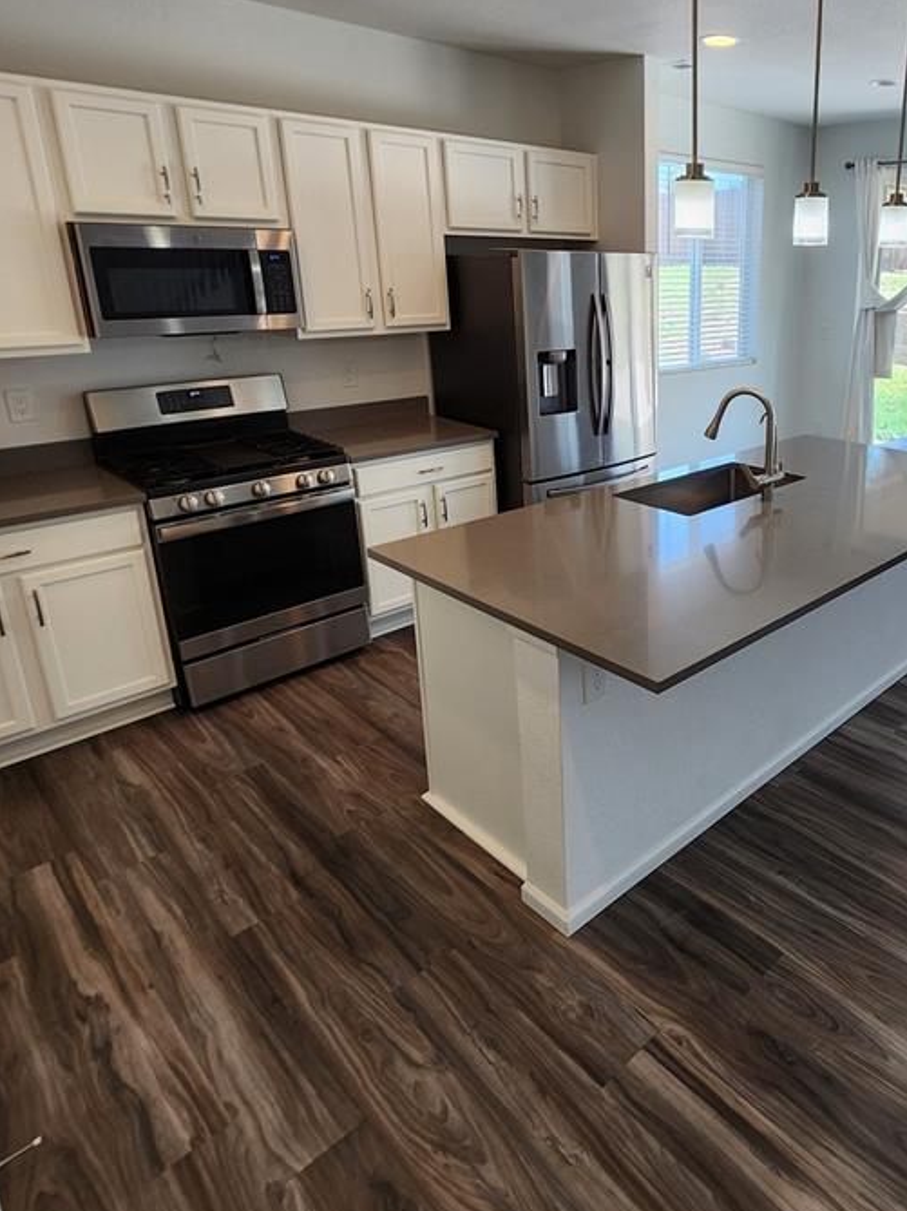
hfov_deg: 59.8
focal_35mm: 21
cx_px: 685
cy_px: 507
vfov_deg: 78.4
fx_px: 734
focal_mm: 2.2
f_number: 2.2
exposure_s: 1/60
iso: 50
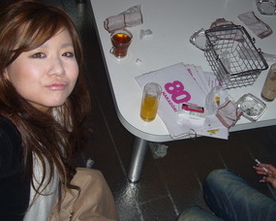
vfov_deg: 28.1
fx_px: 441
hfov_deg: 34.7
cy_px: 96
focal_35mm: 54
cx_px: 153
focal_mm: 5.8
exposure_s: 1/60
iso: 100
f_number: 2.8
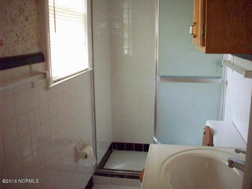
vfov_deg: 38.7
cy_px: 94
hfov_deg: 50.1
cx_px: 126
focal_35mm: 37
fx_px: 269
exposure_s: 1/128
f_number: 2.8
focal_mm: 6.2
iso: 693
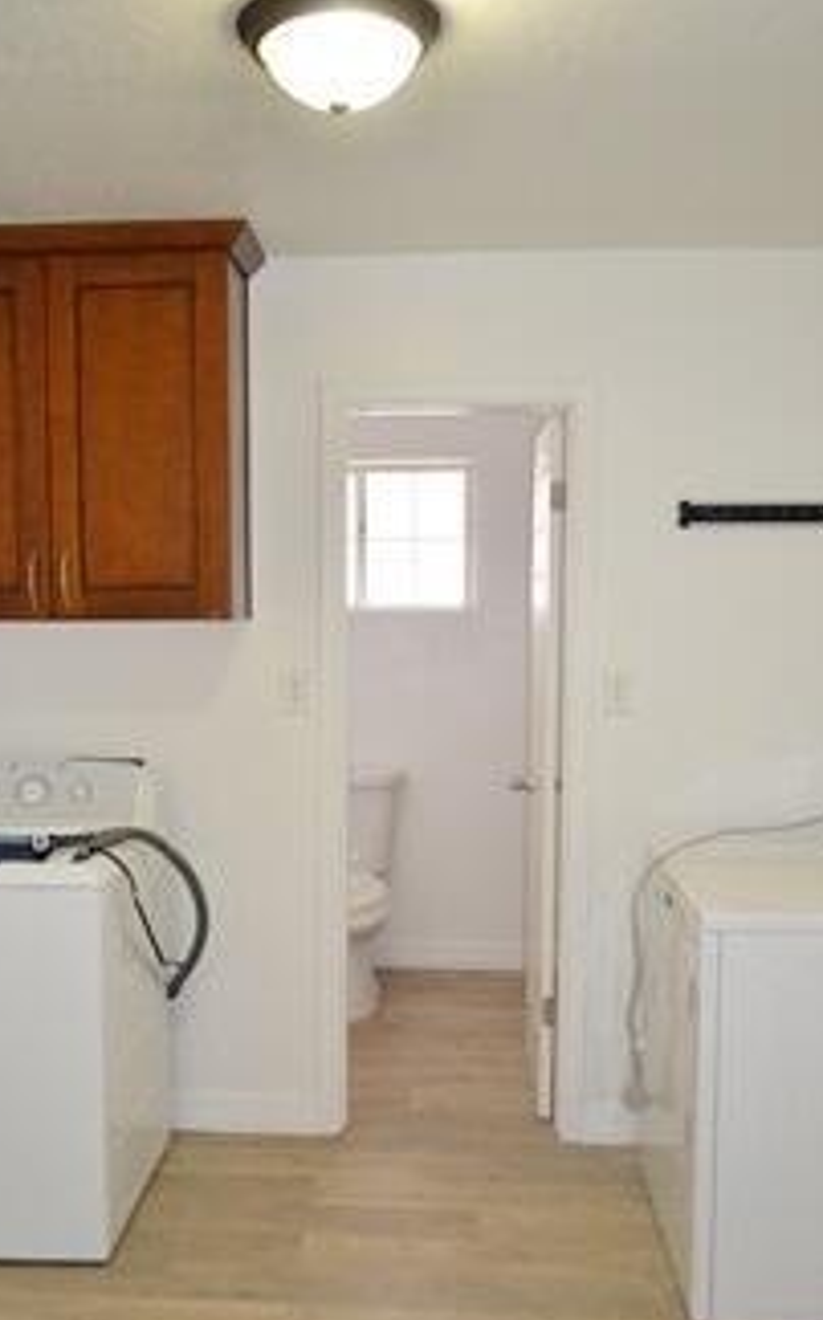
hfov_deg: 37.1
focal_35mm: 34
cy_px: 729
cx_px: 348
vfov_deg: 56.6
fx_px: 1222
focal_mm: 18
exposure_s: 1/60
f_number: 3.5
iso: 560
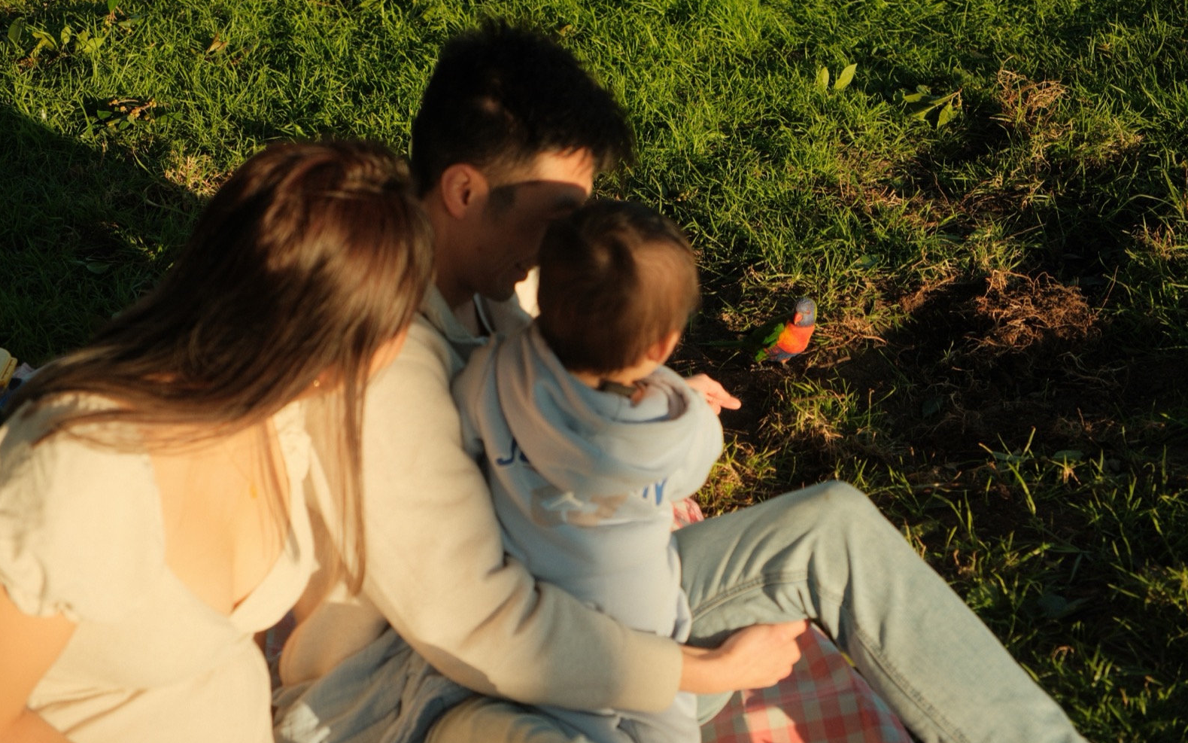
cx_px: 588
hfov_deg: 32.0
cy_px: 357
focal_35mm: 64
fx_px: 2072
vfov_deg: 20.3
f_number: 4
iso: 500
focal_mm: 41.1
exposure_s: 1/2000
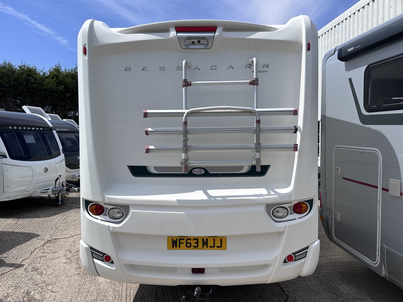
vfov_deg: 56.8
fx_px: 279
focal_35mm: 24
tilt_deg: -2.9
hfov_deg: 71.6
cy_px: 151
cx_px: 202
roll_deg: +0.4
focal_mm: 6.86
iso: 80
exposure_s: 1/6623
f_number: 1.78
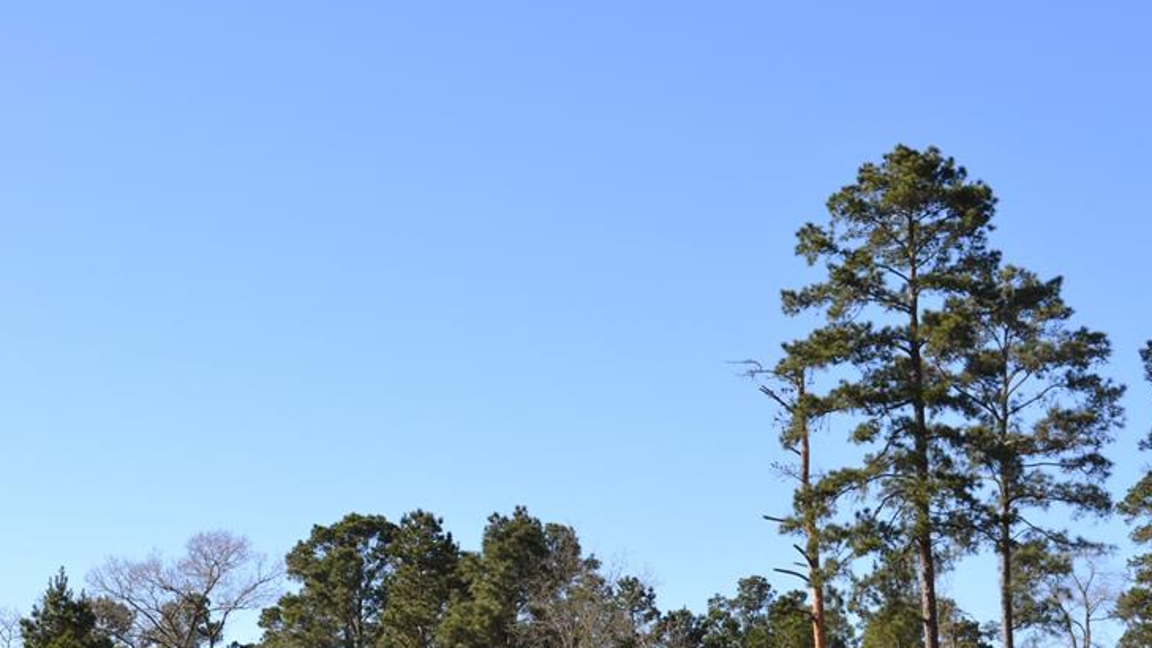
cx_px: 363
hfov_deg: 28.0
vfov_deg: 16.0
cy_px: 466
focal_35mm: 75
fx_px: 2291
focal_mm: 34
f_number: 7.1
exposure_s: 1/200
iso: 100
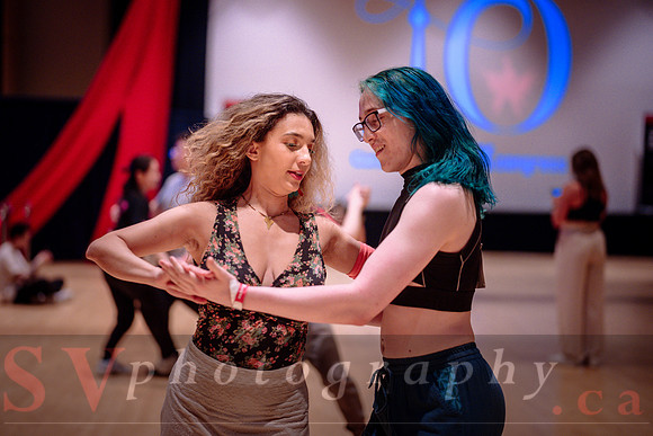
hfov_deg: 35.6
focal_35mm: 56
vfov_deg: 24.2
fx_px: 1017
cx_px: 287
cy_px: 192
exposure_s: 1/250
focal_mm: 50
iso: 1600
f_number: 1.2
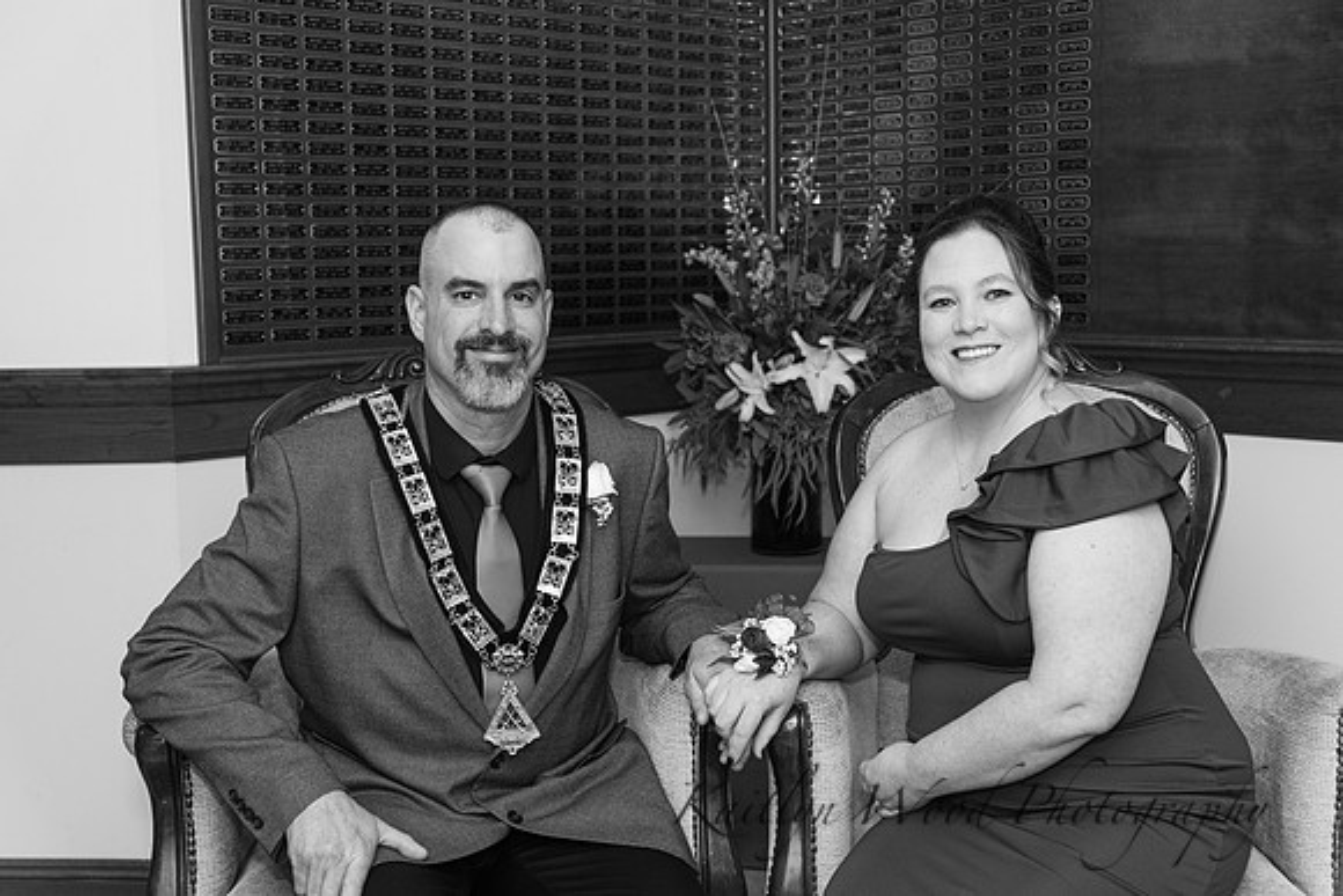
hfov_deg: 42.7
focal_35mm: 46
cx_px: 672
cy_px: 448
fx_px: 1716
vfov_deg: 29.3
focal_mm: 46
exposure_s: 1/200
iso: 800
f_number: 4
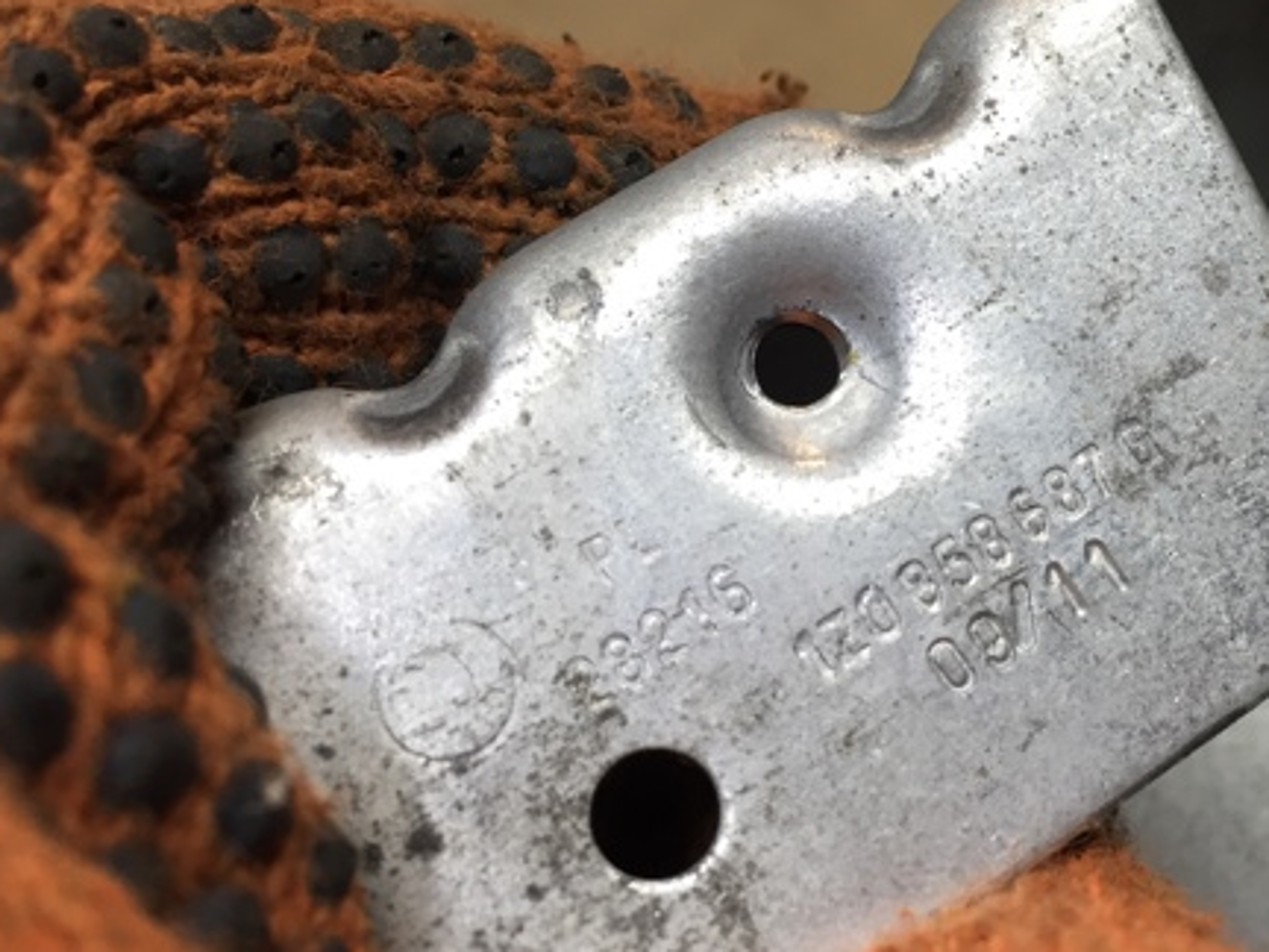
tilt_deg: -41.2
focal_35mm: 43
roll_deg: +17.0
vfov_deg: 33.6
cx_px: 905
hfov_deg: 42.9
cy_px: 485
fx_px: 1576
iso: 40
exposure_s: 1/33
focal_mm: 4.15
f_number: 2.2
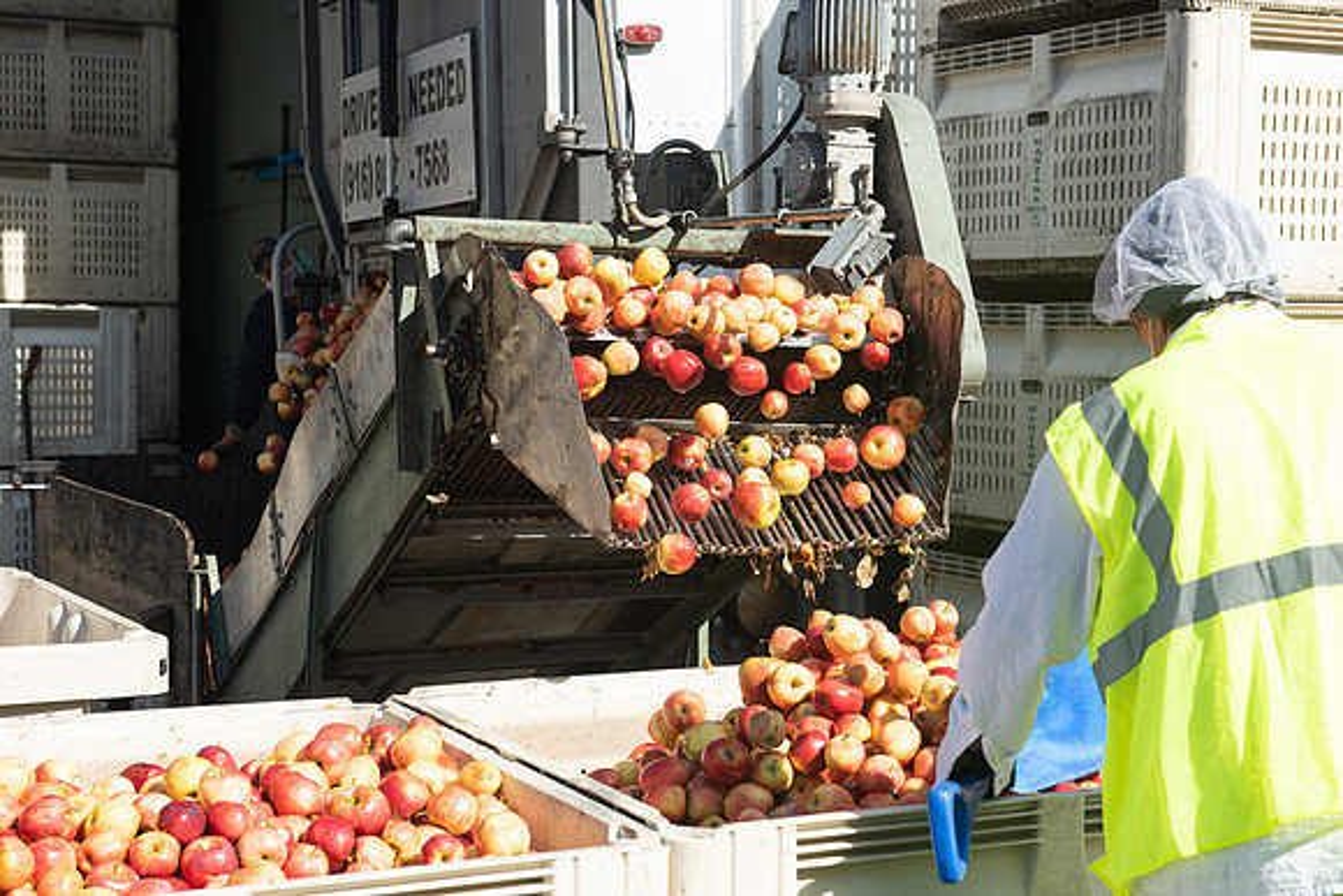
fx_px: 2313
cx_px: 672
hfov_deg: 32.4
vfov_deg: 21.9
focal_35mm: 62
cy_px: 448
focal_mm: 62
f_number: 5.6
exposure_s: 1/1000
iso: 400
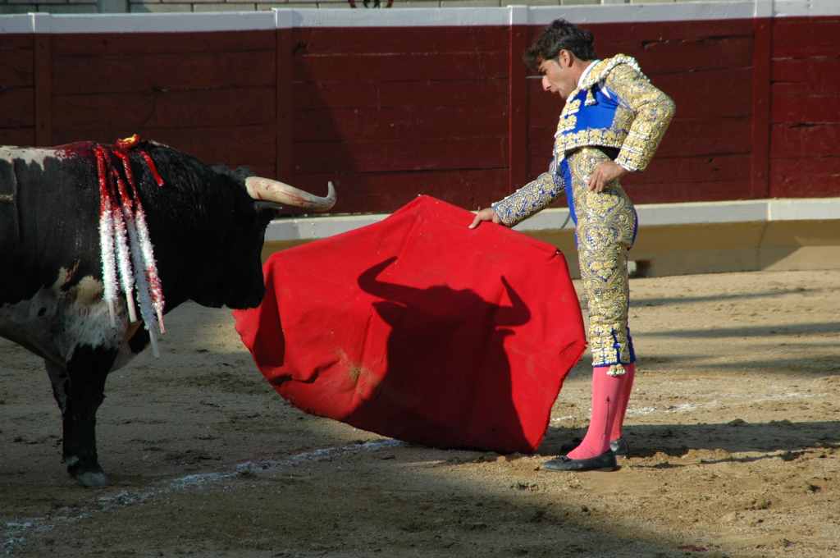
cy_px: 279
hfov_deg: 6.9
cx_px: 420
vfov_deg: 4.6
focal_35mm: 300
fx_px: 6991
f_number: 8
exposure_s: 1/500
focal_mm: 200
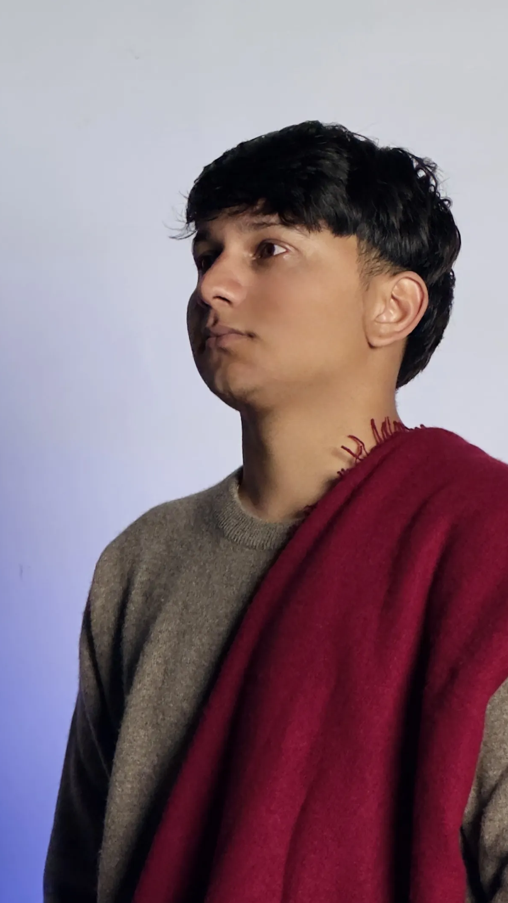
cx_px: 297
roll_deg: -1.0
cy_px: 487
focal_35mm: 159
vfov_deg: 13.5
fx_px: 3806
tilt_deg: +5.0
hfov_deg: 7.6
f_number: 2.8
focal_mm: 9
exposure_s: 1/100
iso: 250
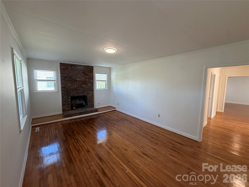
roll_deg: -0.3
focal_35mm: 14
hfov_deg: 102.1
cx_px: 124
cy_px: 94
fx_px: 101
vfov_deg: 85.7
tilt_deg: -5.9
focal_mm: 2.22
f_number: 2.2
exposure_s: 1/120
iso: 250
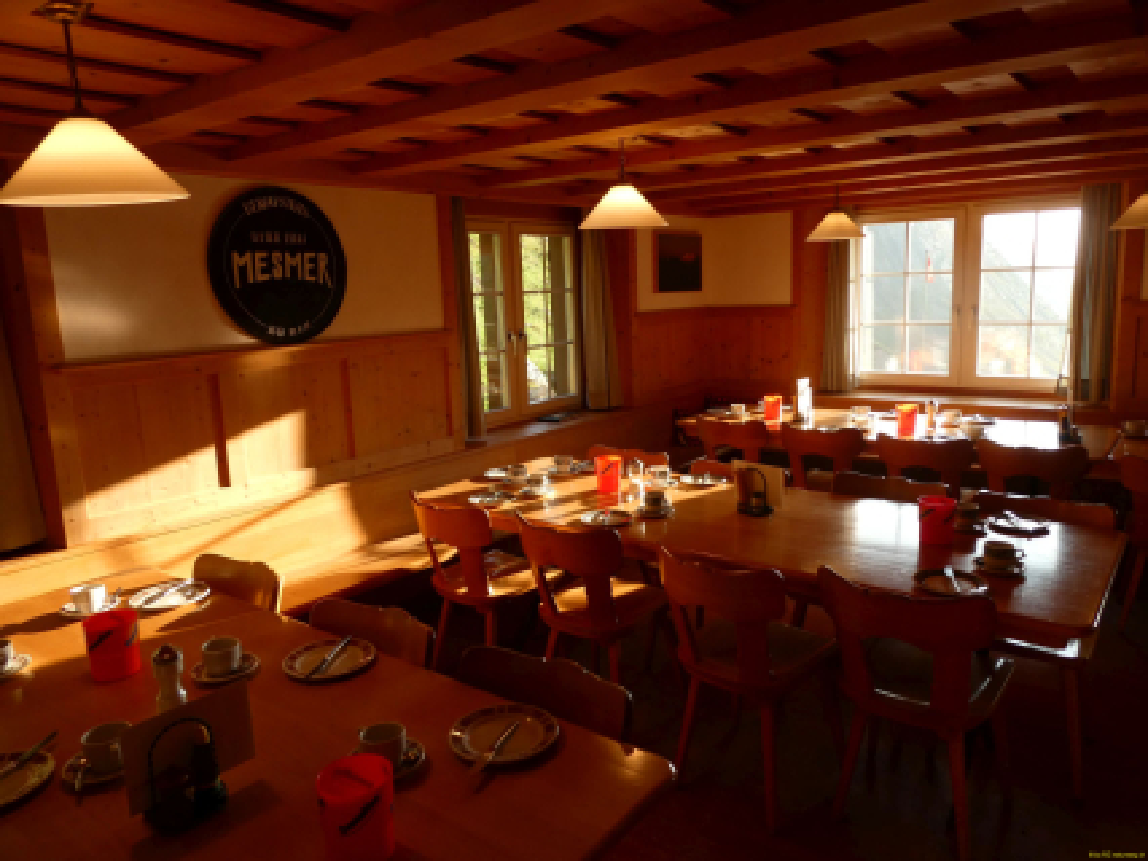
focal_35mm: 24
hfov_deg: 71.6
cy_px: 430
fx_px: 796
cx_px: 574
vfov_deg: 56.8
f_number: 3.3
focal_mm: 4.3
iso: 80
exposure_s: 1/60
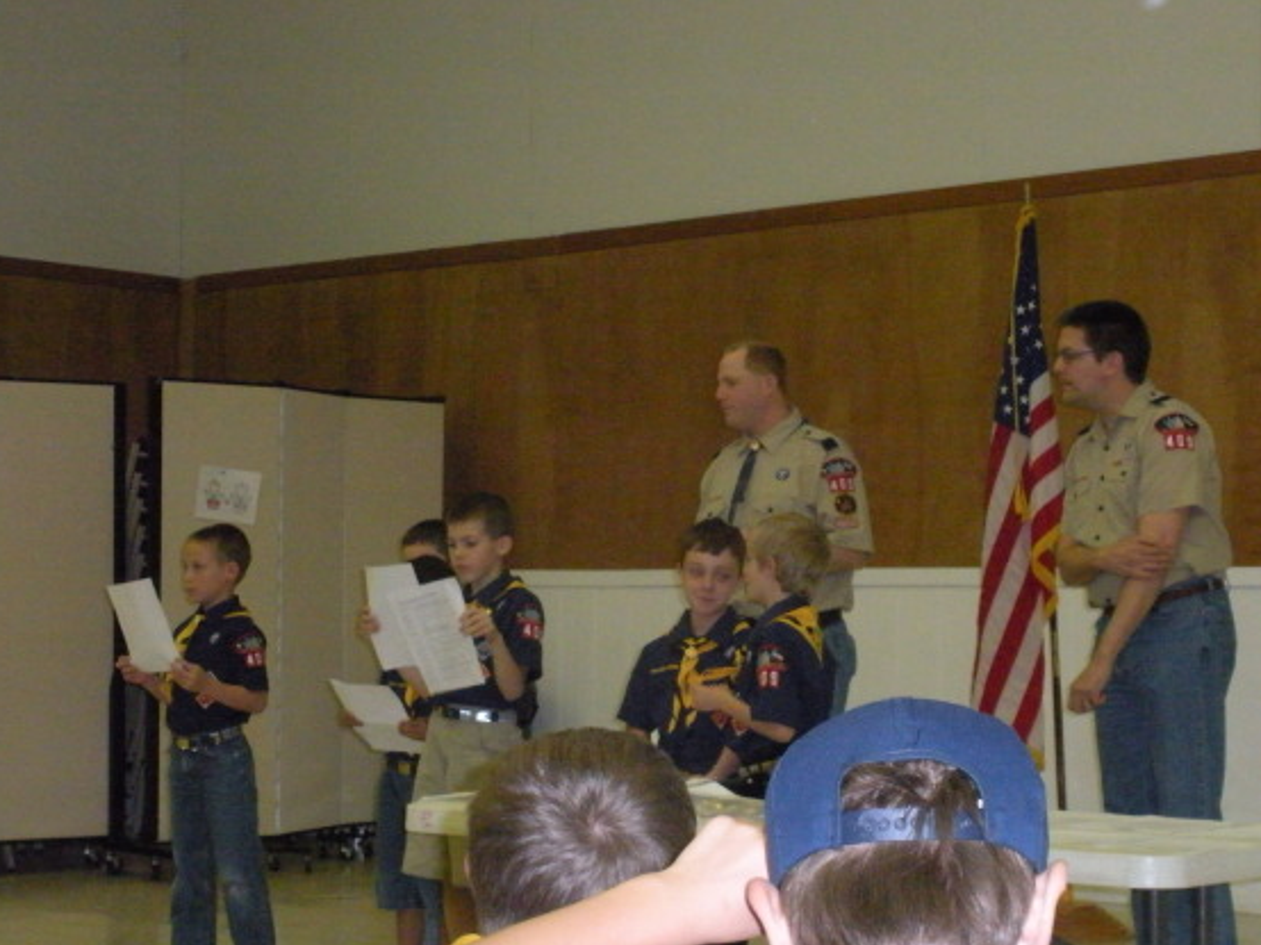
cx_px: 717
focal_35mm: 74
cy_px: 508
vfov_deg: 19.9
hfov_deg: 26.3
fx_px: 2695
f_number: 4.6
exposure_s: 1/125
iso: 800
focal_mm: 11.2
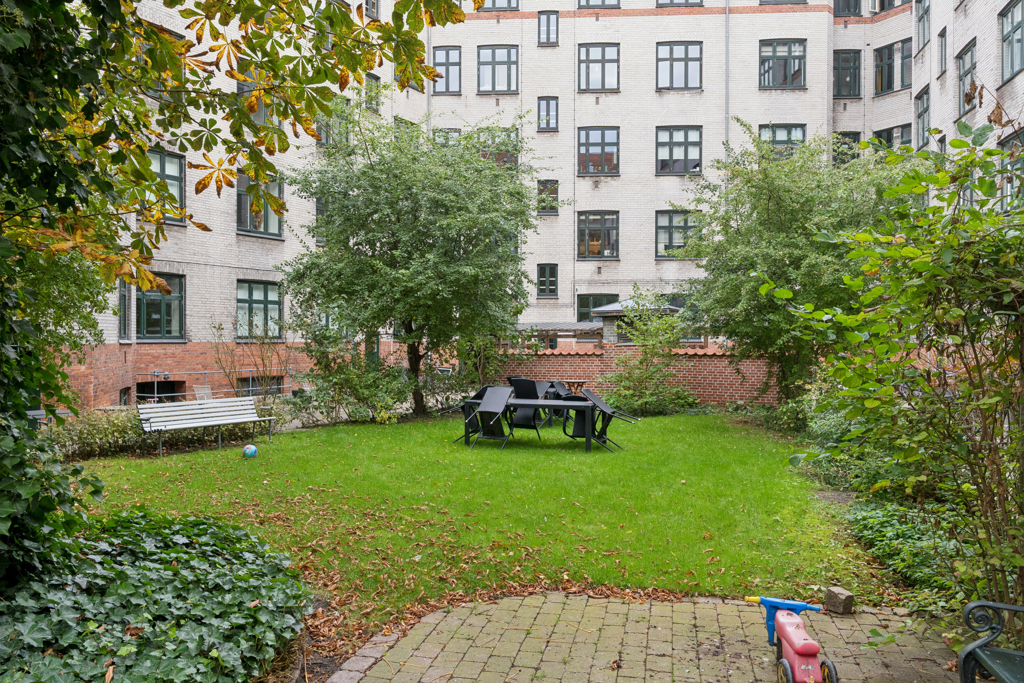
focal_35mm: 27
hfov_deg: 67.4
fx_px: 768
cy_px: 342
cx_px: 512
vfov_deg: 47.9
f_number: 7.1
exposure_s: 1/50
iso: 400
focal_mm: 18
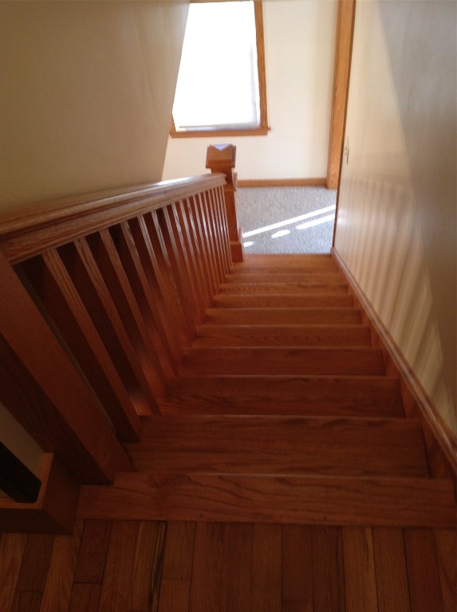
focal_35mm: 35
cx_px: 228
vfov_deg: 52.7
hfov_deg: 40.6
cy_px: 306
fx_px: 618
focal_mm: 4.28
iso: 80
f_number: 2.4
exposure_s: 1/15
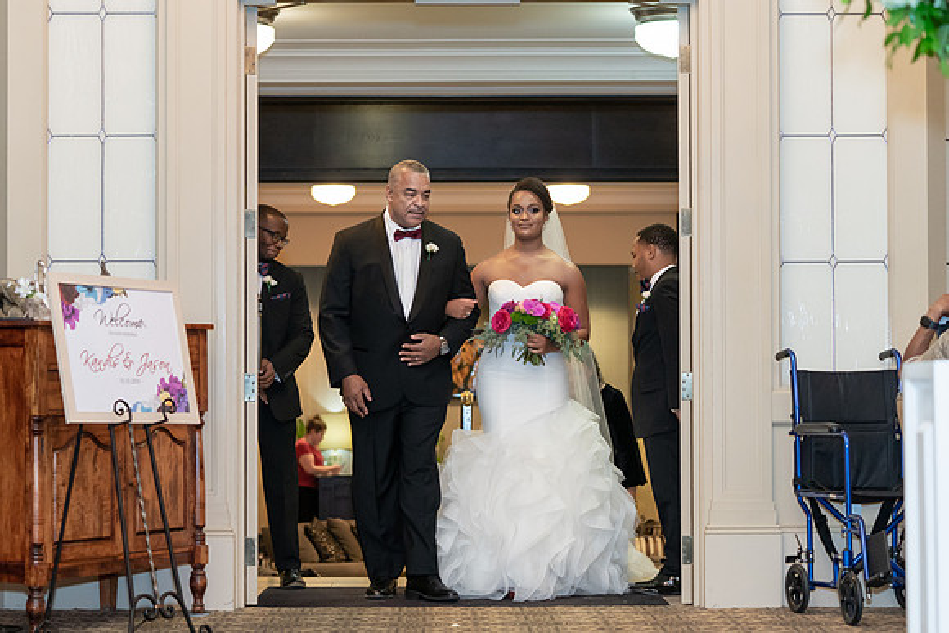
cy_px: 340
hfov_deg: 22.5
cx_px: 427
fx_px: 2387
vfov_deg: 15.1
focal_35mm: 91
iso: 2000
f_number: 2.8
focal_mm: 70
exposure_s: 1/250
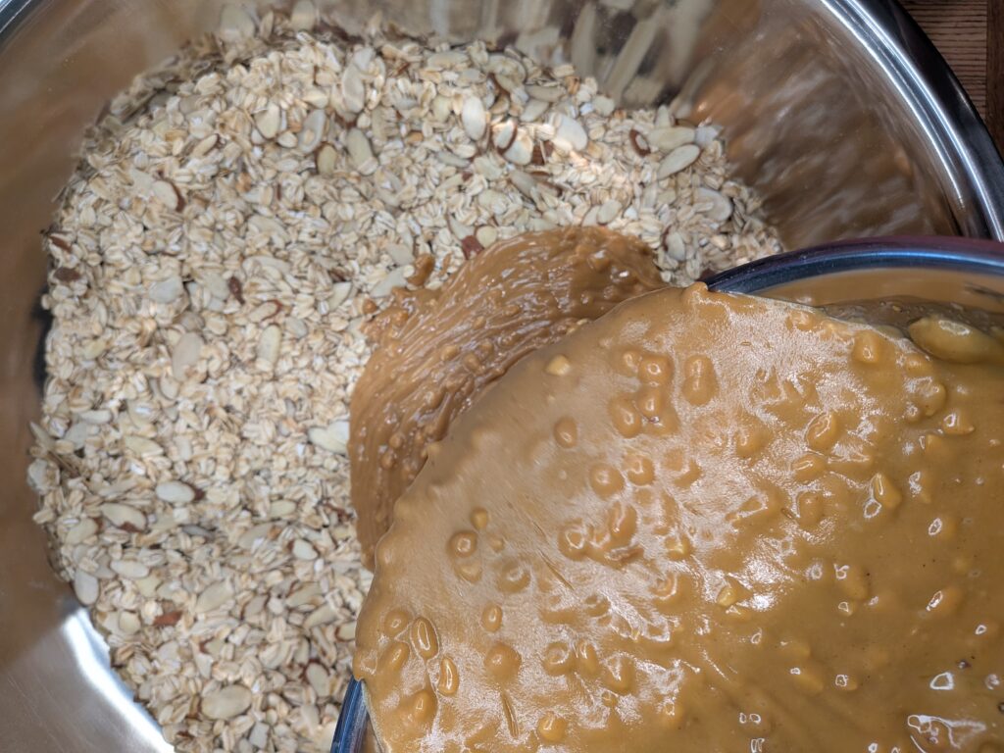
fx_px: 696
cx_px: 502
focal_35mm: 24
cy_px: 376
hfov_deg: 71.6
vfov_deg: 56.8
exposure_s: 1/120
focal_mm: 4.53
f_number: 1.7
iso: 65
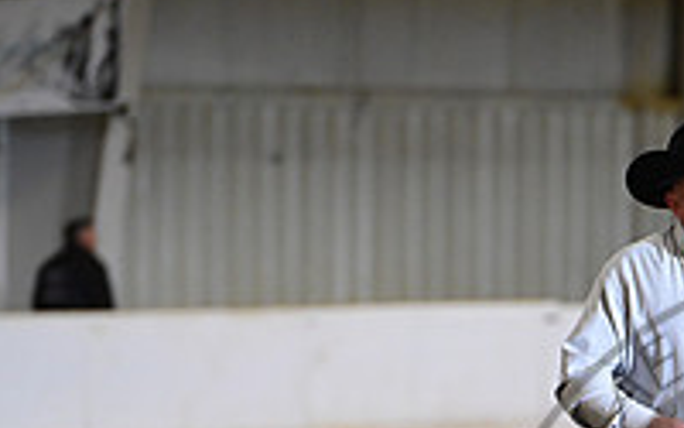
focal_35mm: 531
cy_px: 642
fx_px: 9898
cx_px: 876
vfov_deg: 2.5
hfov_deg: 3.9
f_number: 4
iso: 2500
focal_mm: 180
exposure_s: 1/200
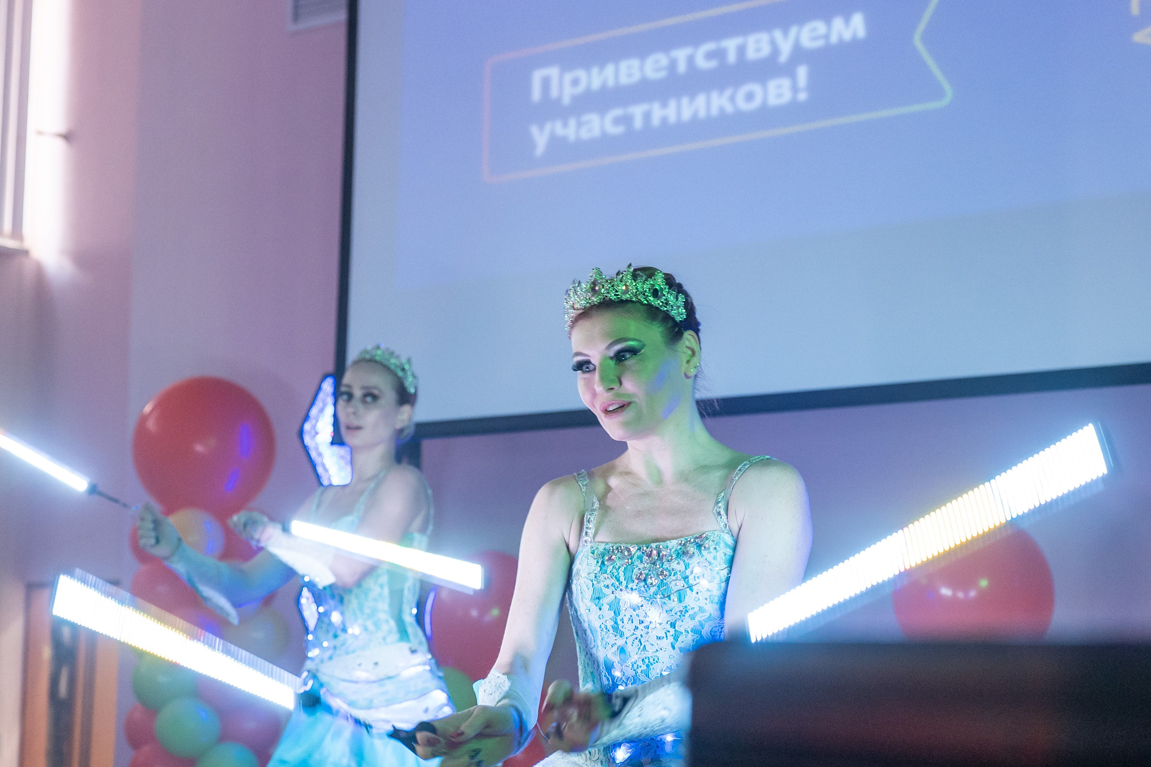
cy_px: 340
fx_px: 2398
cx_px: 577
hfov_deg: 27.0
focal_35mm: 75
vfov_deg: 18.2
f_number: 2.8
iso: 2000
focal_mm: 43
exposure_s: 1/160
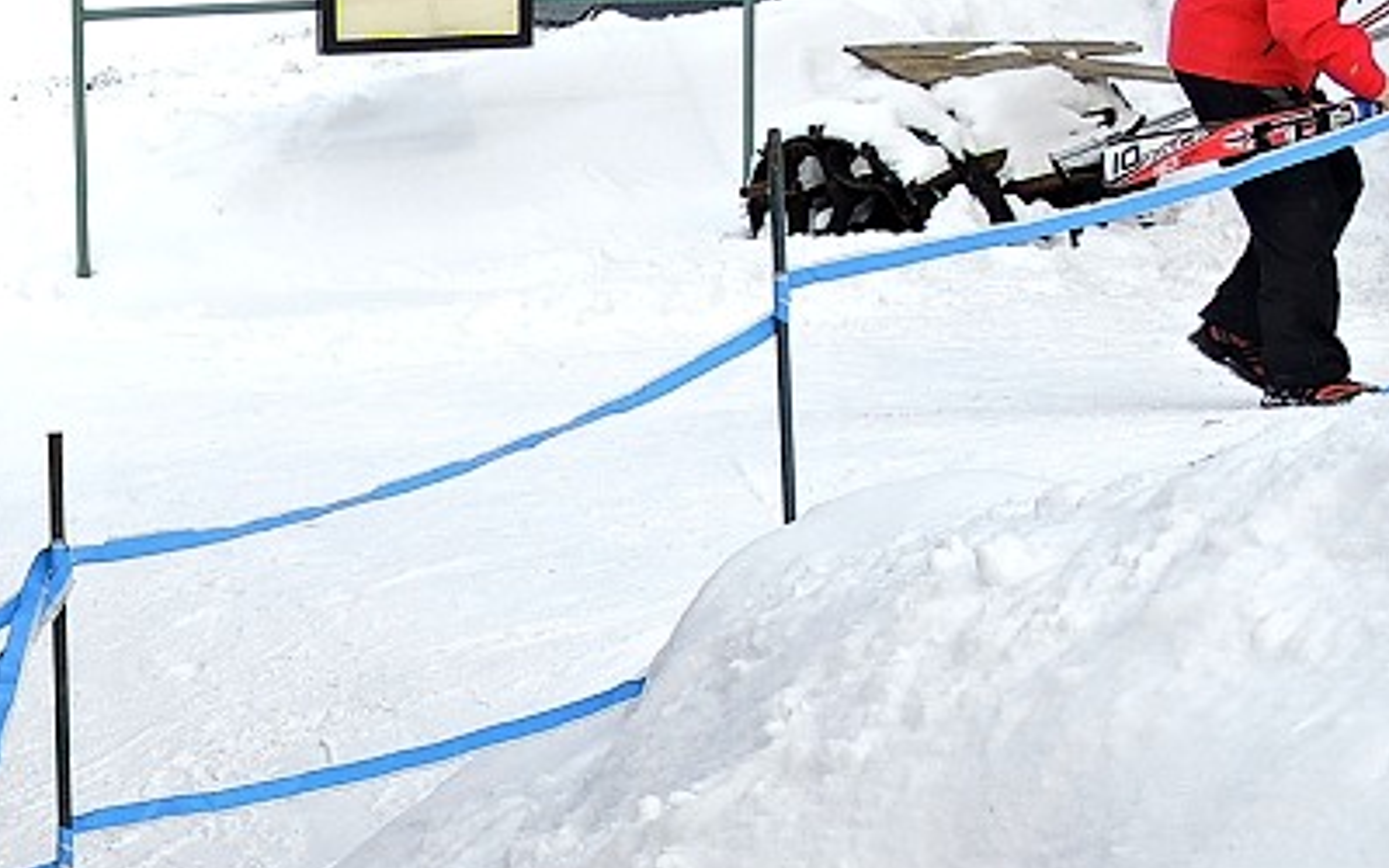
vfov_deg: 12.3
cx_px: 115
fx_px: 3975
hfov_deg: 19.4
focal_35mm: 105
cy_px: 920
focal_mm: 7
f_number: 3.5
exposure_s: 1/400
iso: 80
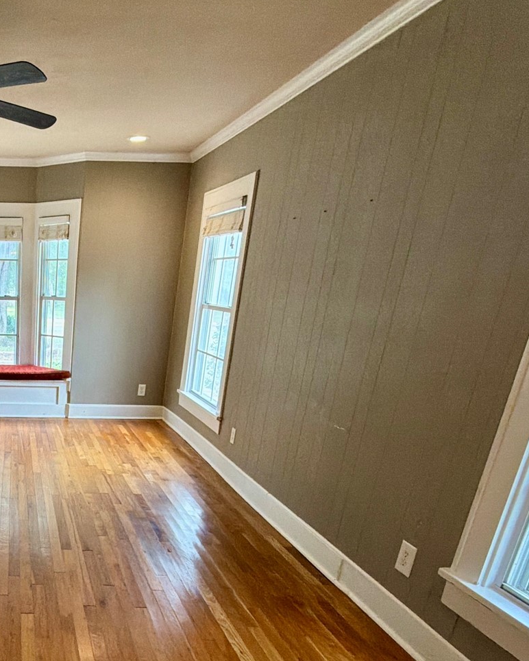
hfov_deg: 43.7
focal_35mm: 29
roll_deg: -1.5
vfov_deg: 56.8
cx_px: 16
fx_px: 568
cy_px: 510
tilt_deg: -21.5
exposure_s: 1/120
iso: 320
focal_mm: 2.22
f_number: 2.2
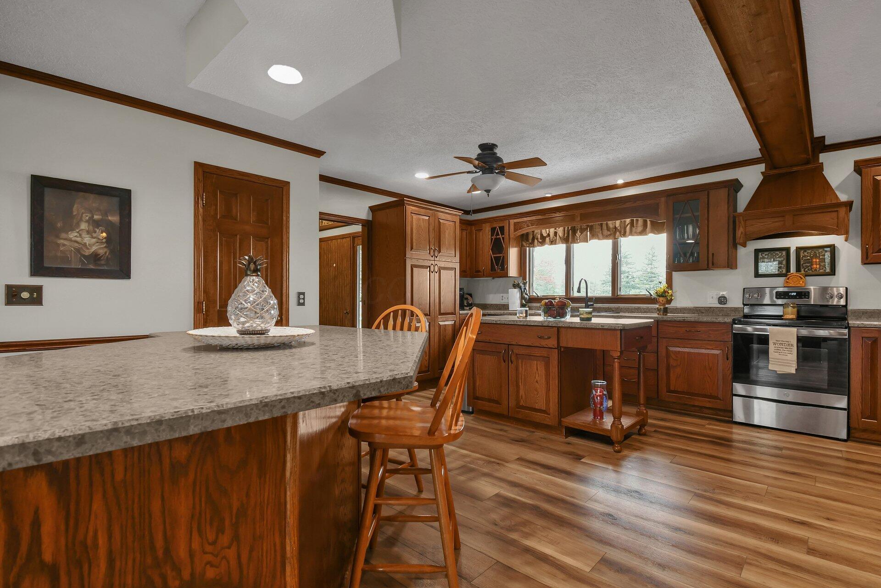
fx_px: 392
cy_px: 290
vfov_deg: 73.7
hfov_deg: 96.7
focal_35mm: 16
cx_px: 455
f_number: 7.1
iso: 640
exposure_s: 1/15
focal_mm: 10
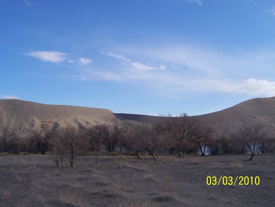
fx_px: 286
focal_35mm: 36
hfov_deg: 51.4
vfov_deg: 39.7
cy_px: 104
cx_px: 138
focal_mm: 6
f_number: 4.8
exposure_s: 1/350
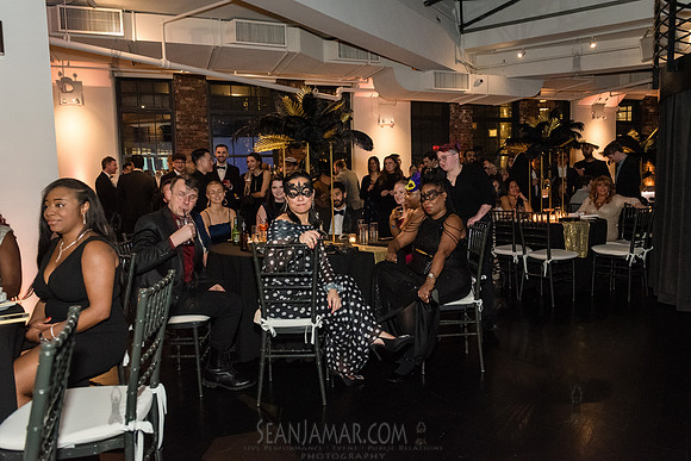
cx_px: 346
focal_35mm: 27
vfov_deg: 48.0
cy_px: 230
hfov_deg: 67.4
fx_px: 518
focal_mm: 27
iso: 8000
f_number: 3.5
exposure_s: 1/160
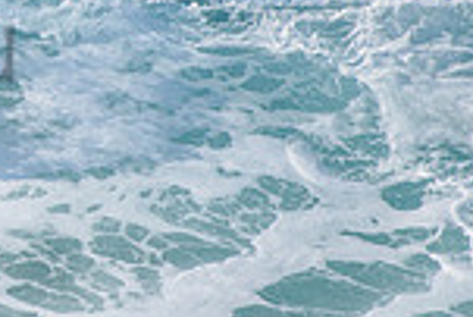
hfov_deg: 1.1
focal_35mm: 1919
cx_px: -316
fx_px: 25237
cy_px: 11
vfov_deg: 0.7
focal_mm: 500
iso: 160
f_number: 5.6
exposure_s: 1/1600
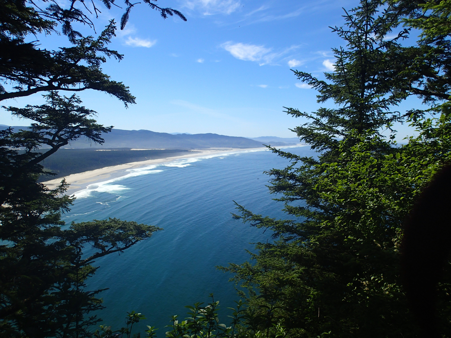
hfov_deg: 69.4
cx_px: 226
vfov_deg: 54.9
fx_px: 326
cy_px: 169
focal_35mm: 25
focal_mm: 4.5
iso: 100
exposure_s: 1/250
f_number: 8
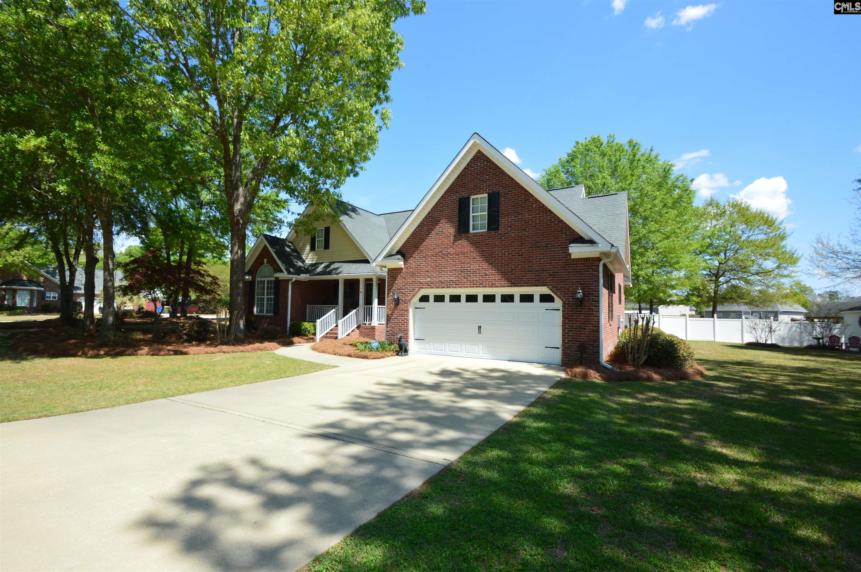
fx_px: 358
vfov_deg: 77.2
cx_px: 430
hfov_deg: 100.4
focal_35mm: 15
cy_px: 286
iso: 400
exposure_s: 1/320
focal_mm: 10
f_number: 10
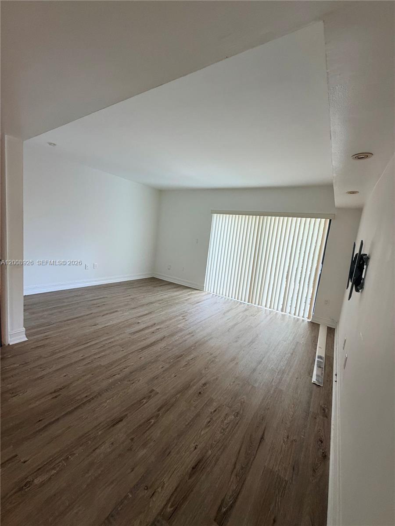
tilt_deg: -7.4
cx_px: 198
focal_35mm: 14
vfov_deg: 102.1
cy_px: 263
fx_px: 213
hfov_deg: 85.7
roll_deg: -5.5
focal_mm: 2.22
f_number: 2.2
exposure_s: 1/60
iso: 320
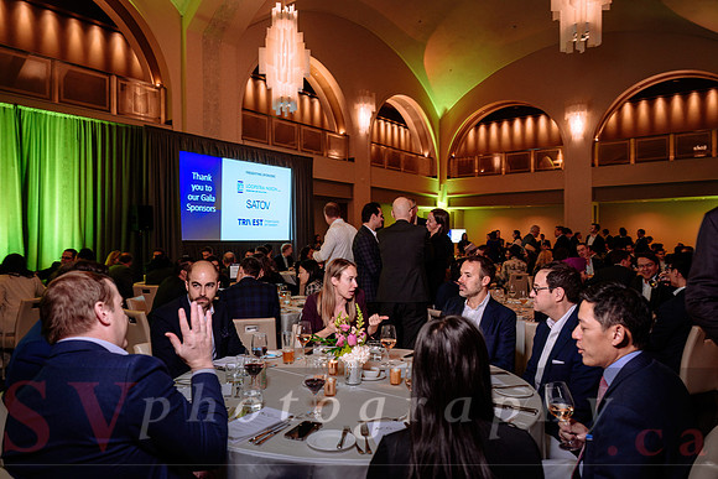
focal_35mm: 25
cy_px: 240
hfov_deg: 71.1
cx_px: 359
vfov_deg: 51.0
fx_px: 502
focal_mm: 24
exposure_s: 1/50
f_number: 4
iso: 1000
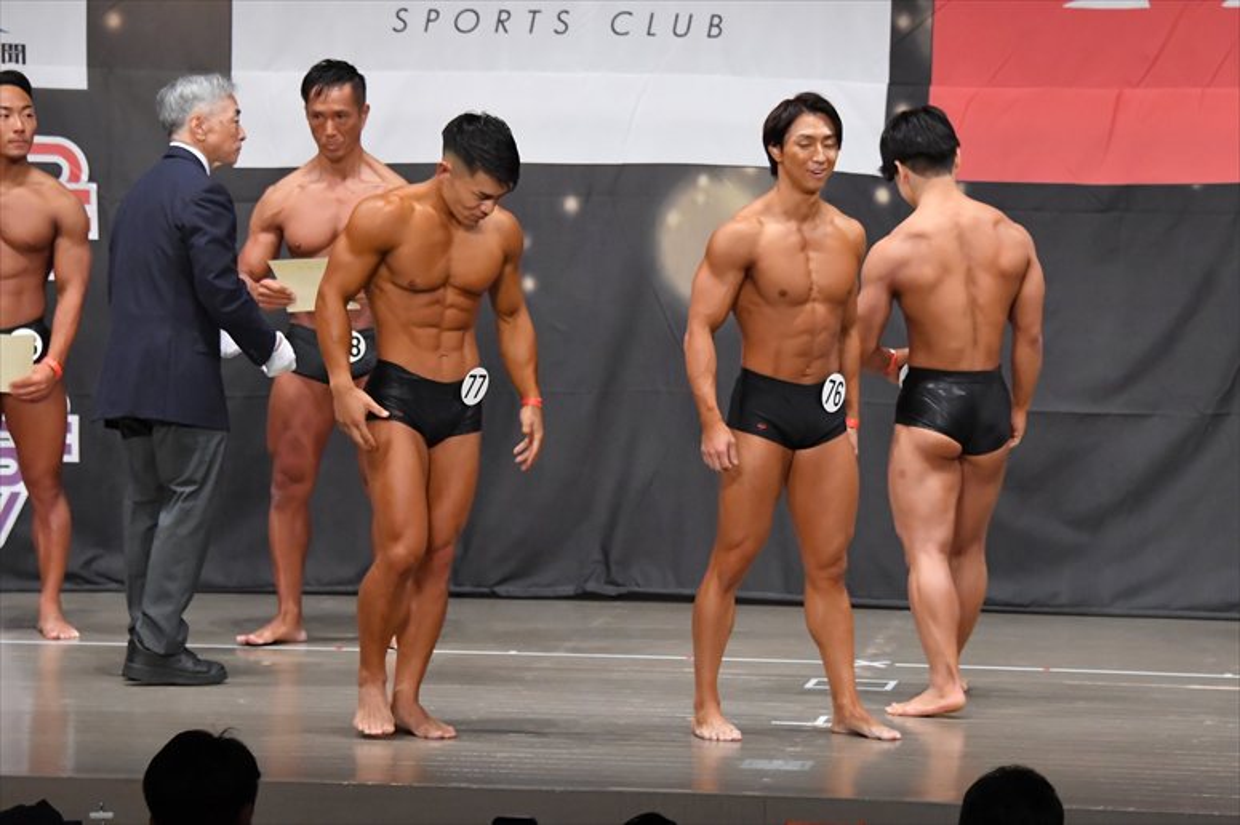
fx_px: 6438
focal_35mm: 187
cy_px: 412
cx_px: 620
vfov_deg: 7.3
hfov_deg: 11.0
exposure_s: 1/400
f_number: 5.6
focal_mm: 125
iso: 6400
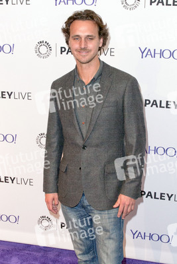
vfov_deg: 63.6
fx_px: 214
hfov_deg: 45.0
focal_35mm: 29
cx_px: 88
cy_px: 132
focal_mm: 29
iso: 640
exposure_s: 1/400
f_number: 4.5
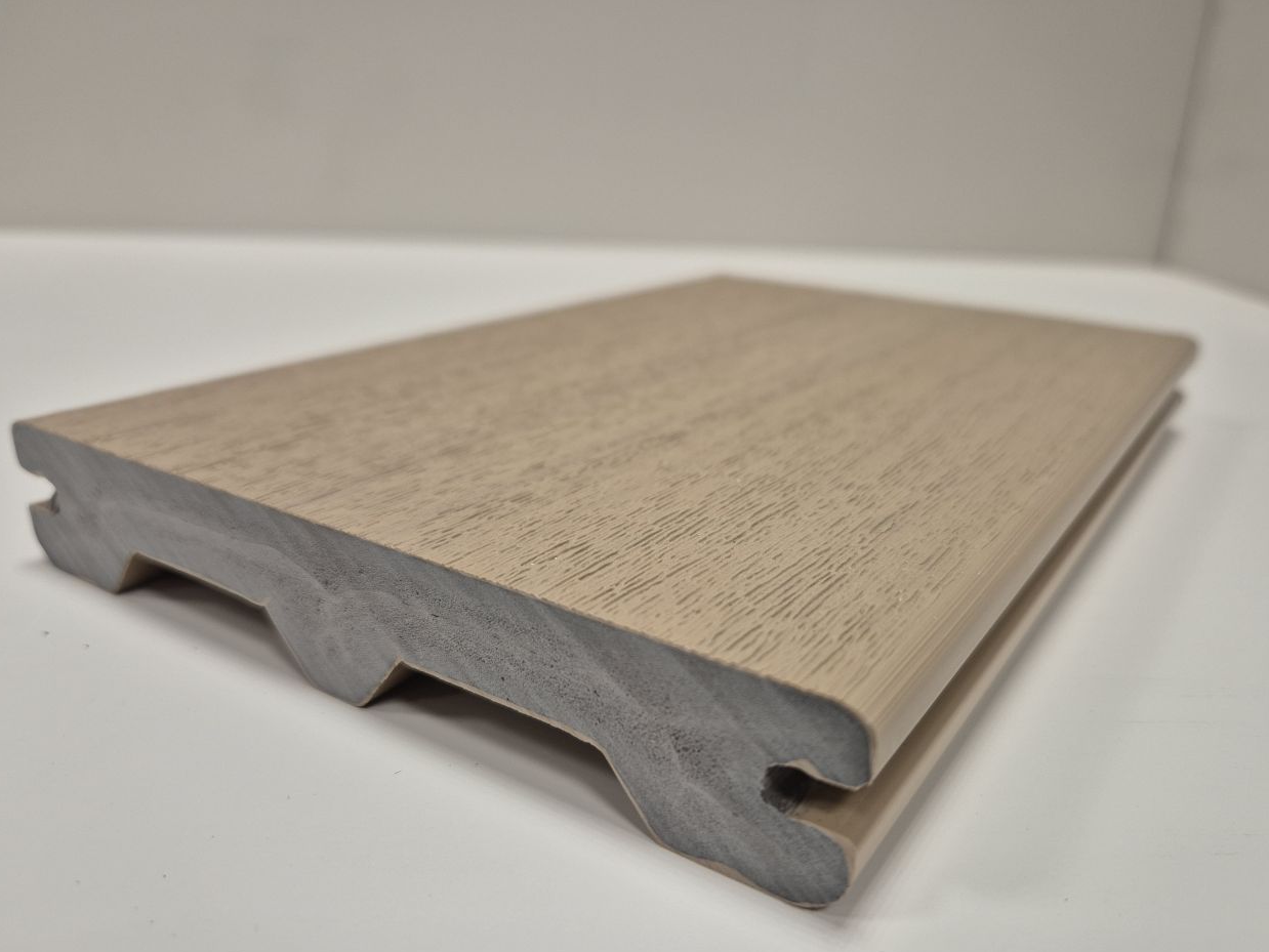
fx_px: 953
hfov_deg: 67.2
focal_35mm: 26
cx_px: 676
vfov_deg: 52.9
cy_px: 537
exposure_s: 1/100
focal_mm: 5.4
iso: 100
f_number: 1.8
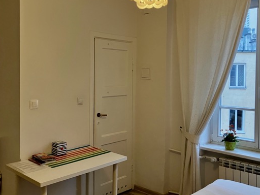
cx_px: 117
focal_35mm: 35
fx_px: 263
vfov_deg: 40.6
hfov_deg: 52.5
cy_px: 86
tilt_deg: -1.9
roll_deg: -3.5
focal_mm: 3.99
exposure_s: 1/60
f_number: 1.8
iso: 250
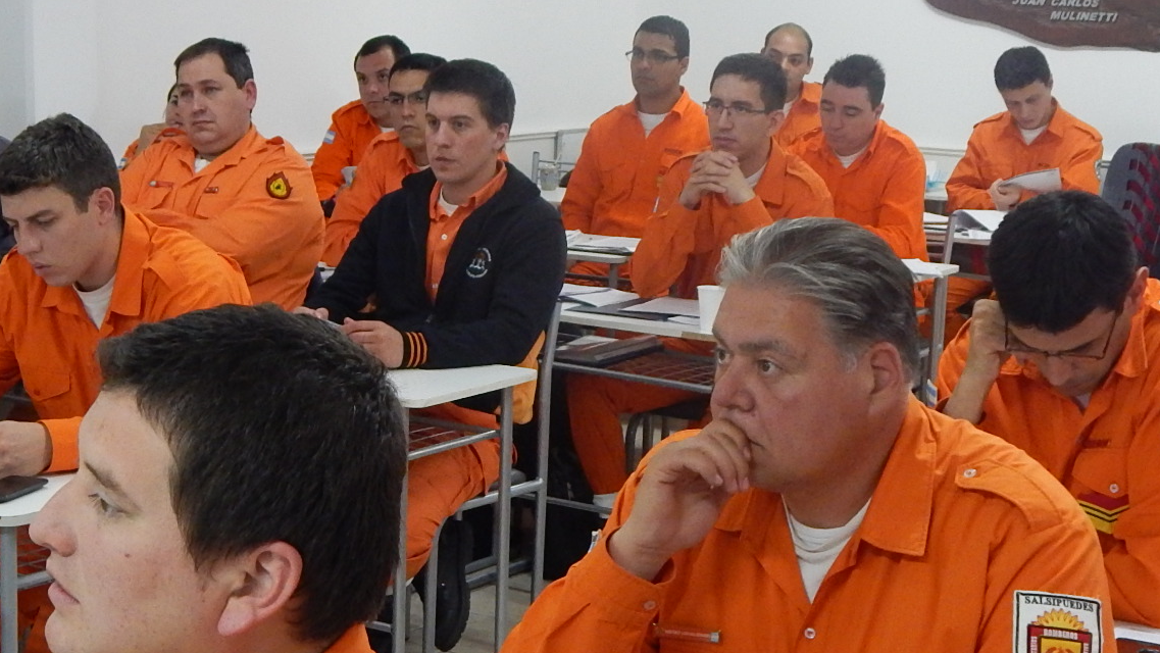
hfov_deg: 28.4
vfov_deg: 16.3
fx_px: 2277
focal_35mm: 74
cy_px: 452
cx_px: 406
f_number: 3.3
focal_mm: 6.1
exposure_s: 1/30
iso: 360
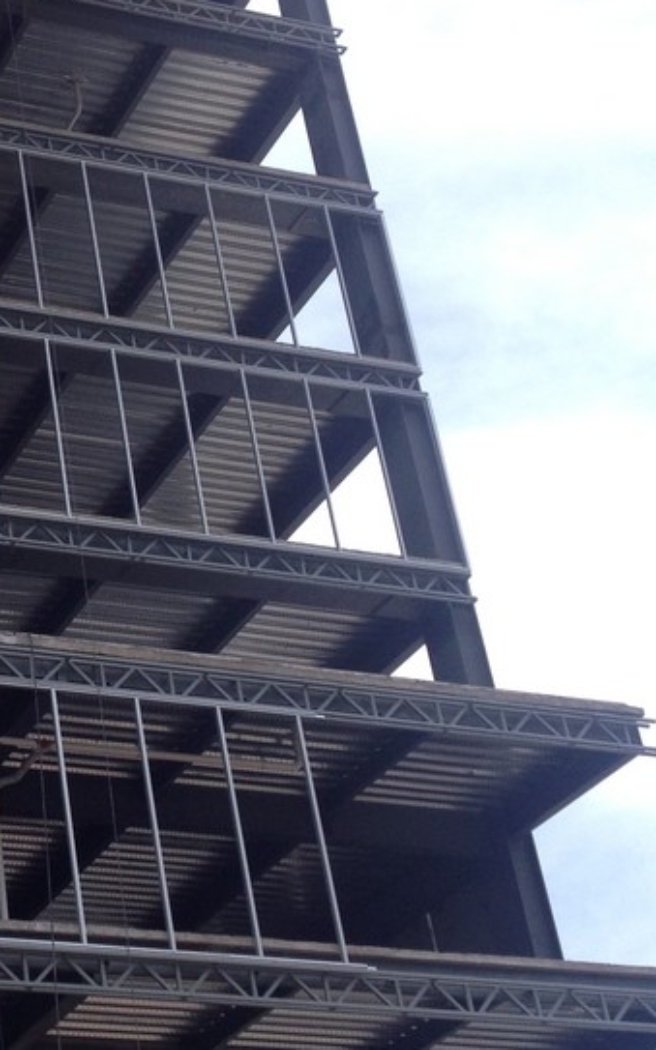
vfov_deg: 25.2
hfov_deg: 15.3
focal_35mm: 82
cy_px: 534
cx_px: -128
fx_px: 2347
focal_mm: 4.28
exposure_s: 1/986
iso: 64
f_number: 2.4
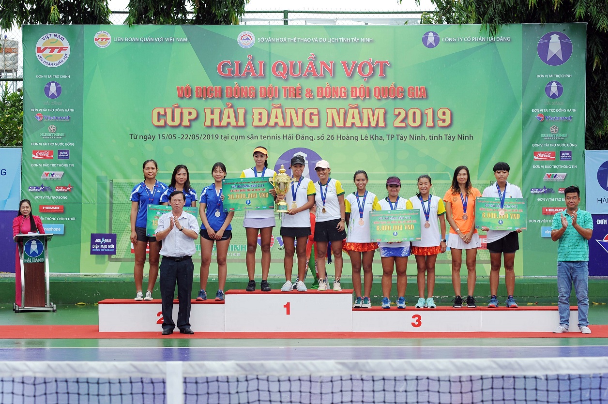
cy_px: 202
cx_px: 304
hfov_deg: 20.4
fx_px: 1687
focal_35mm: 100
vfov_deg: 13.7
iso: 500
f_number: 8
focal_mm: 100
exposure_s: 1/400
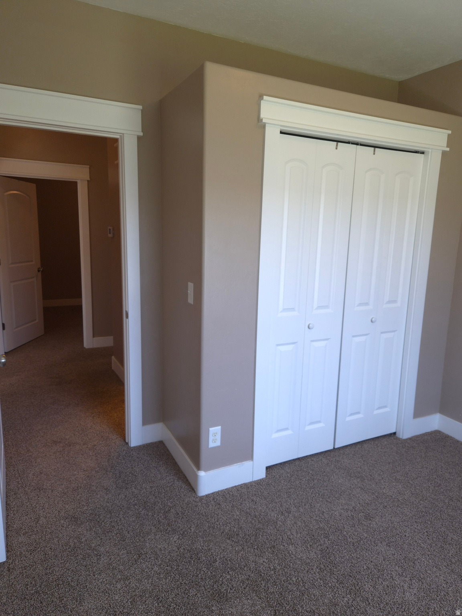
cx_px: 231
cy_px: 308
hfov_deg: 58.9
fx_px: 409
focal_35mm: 23
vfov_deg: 73.9
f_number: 1.8
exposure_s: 1/60
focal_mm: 5.4
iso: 64
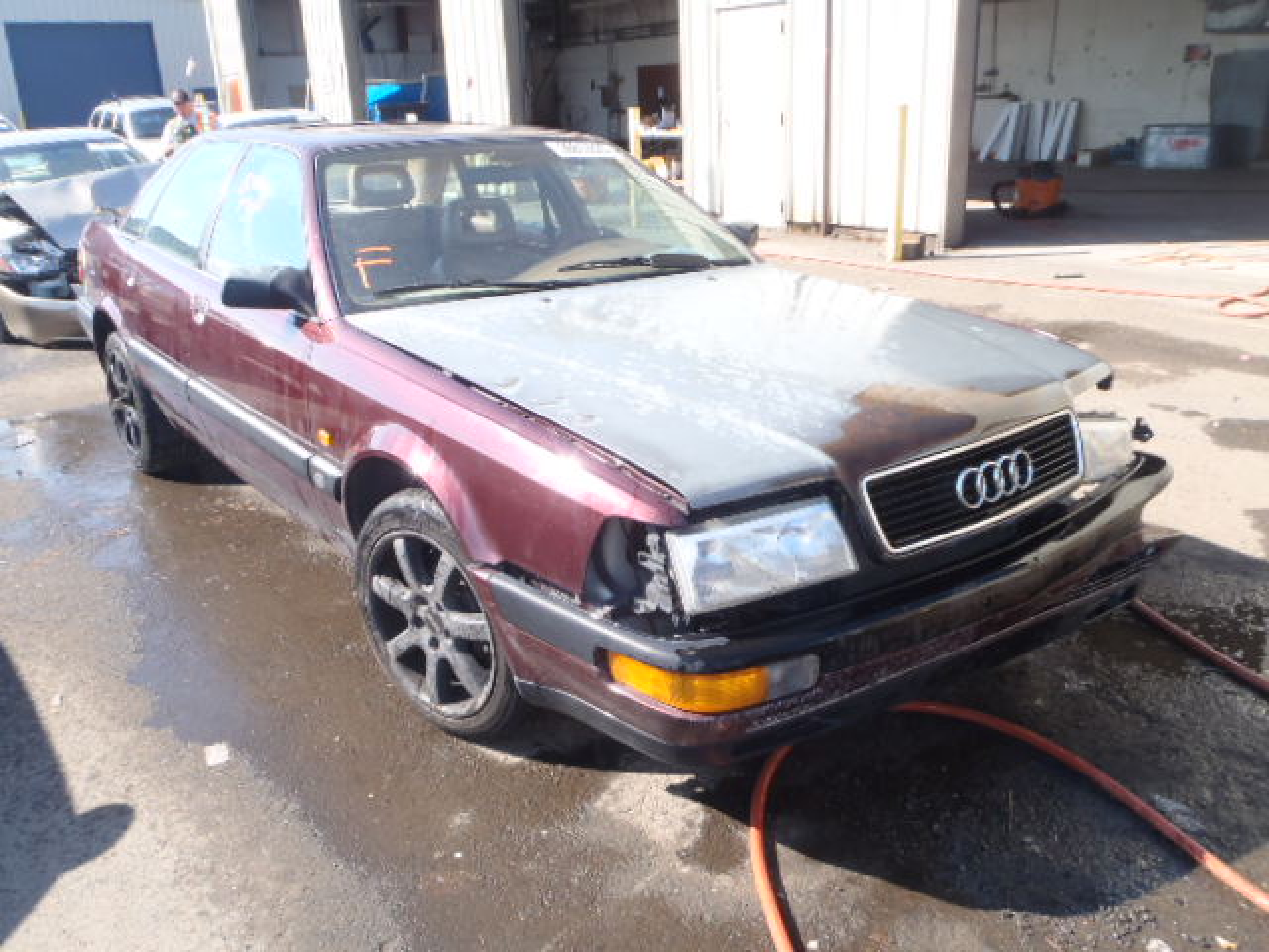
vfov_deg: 49.7
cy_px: 476
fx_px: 1026
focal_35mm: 28
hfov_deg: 63.4
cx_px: 634
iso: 100
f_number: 4.5
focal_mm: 5
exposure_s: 1/160
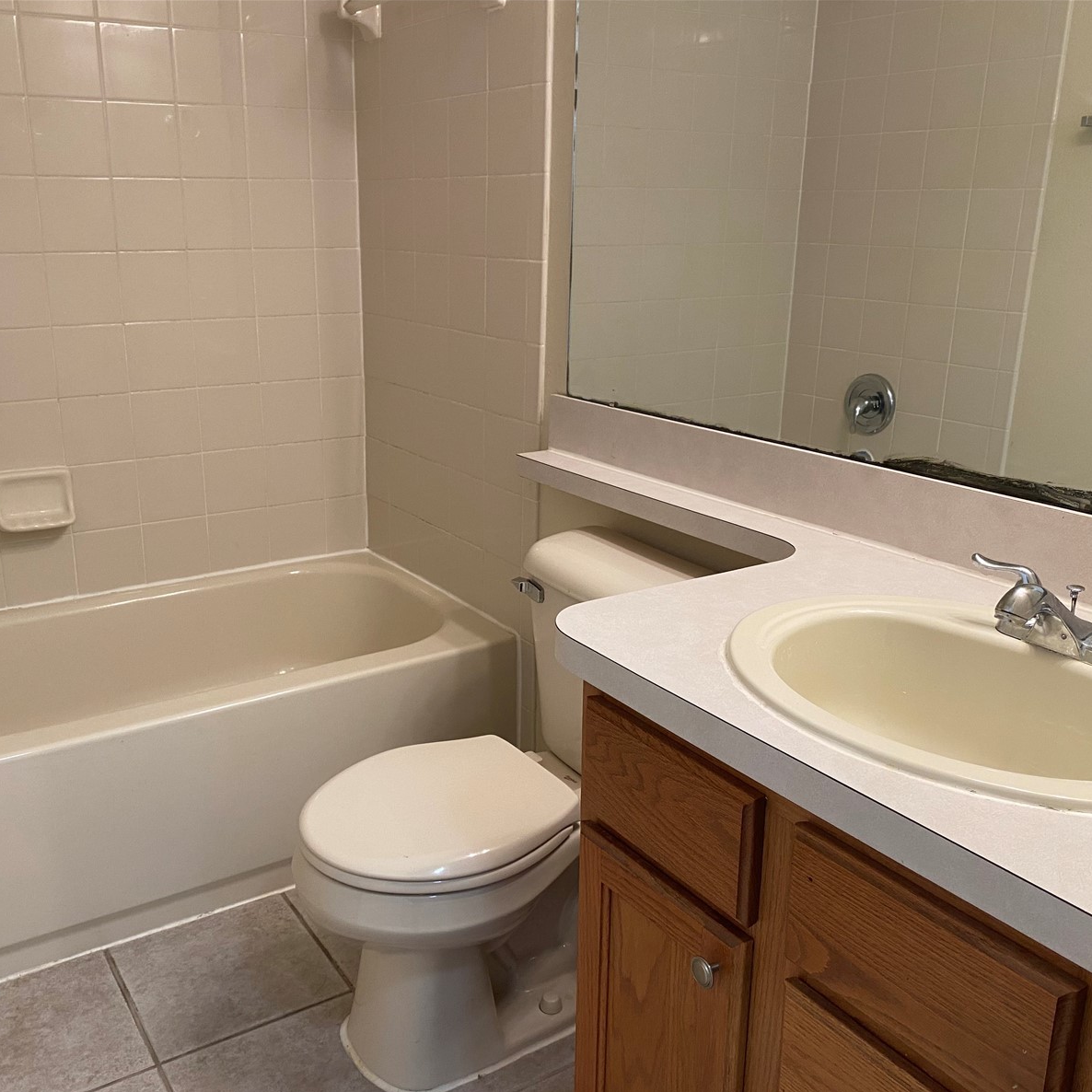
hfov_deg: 52.4
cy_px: 552
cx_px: 483
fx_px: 1106
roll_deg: -0.5
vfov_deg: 52.5
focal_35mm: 31
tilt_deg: -18.5
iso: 100
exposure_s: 1/60
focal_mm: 4.25
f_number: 1.8
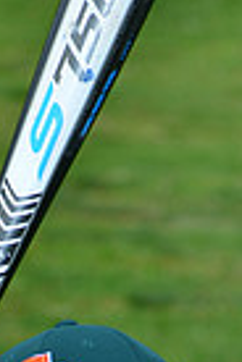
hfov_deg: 2.6
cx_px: 151
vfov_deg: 3.9
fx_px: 5303
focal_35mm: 526
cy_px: 590
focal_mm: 125
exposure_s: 1/200
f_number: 10
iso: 200
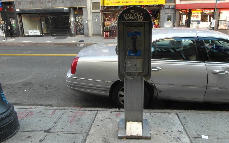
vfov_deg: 49.3
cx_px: 116
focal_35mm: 25
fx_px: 156
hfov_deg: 72.5
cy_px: 65
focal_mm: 4.1
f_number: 4
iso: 100
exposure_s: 1/60
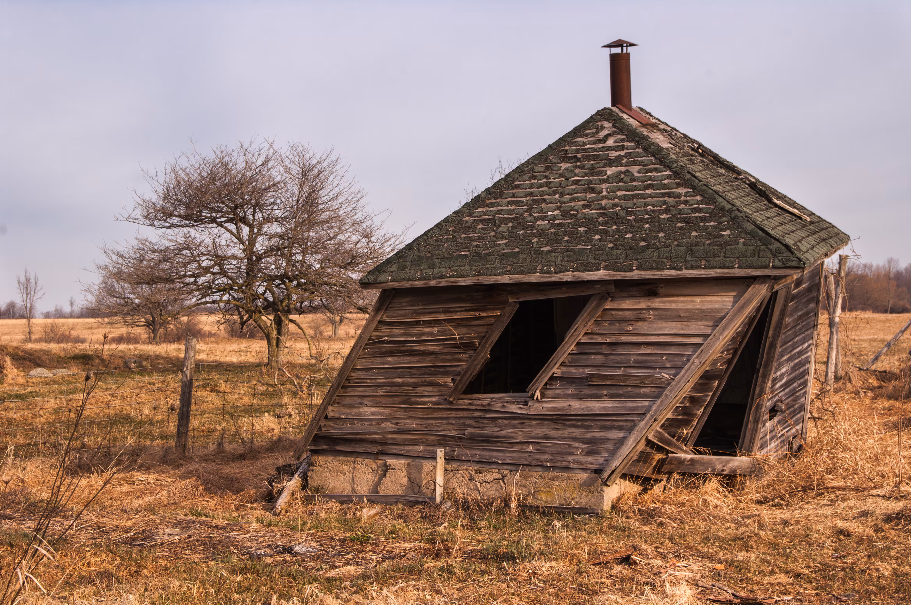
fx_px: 1479
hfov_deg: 34.2
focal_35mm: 58
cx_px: 456
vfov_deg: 23.1
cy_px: 302
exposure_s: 1/90
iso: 100
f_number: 8
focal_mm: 39
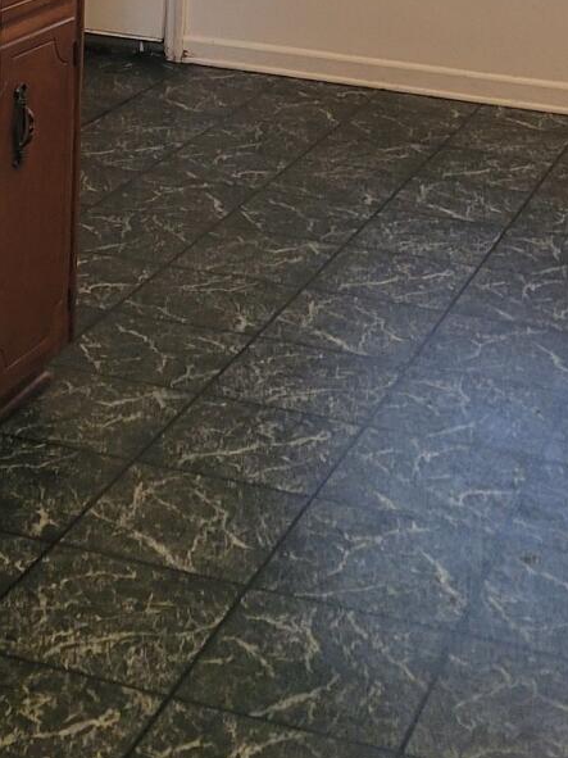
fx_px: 1926
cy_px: -106
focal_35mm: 88
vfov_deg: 21.0
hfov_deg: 16.8
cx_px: 242
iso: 160
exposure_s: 1/40
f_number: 1.8
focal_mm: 5.4
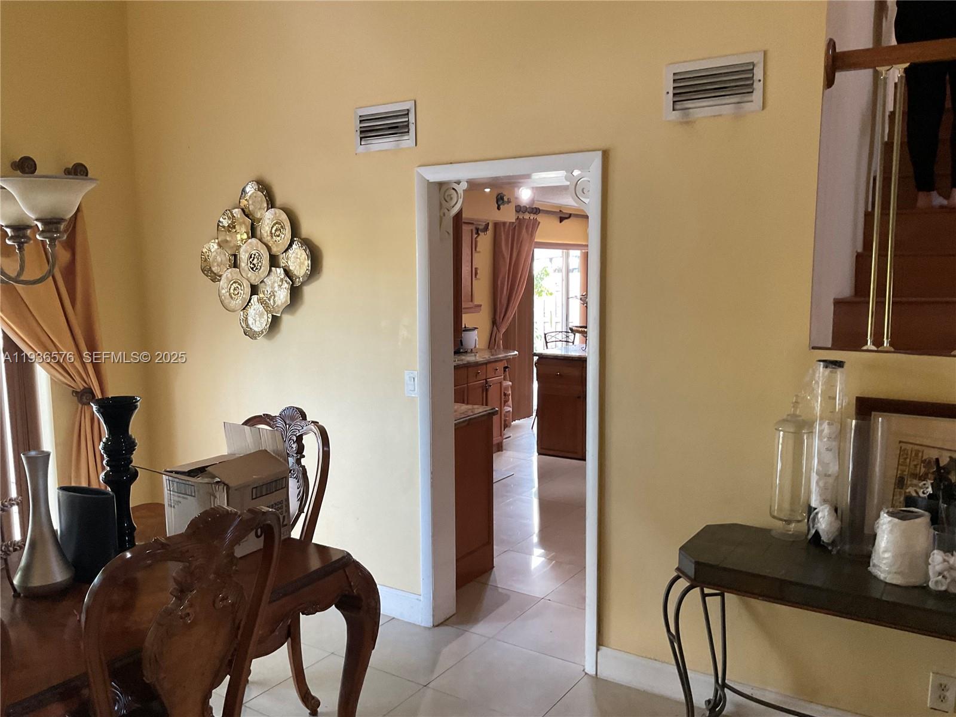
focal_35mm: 29
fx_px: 801
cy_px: 358
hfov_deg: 61.7
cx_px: 478
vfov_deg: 48.2
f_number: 1.8
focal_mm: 3
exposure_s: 1/60
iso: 160
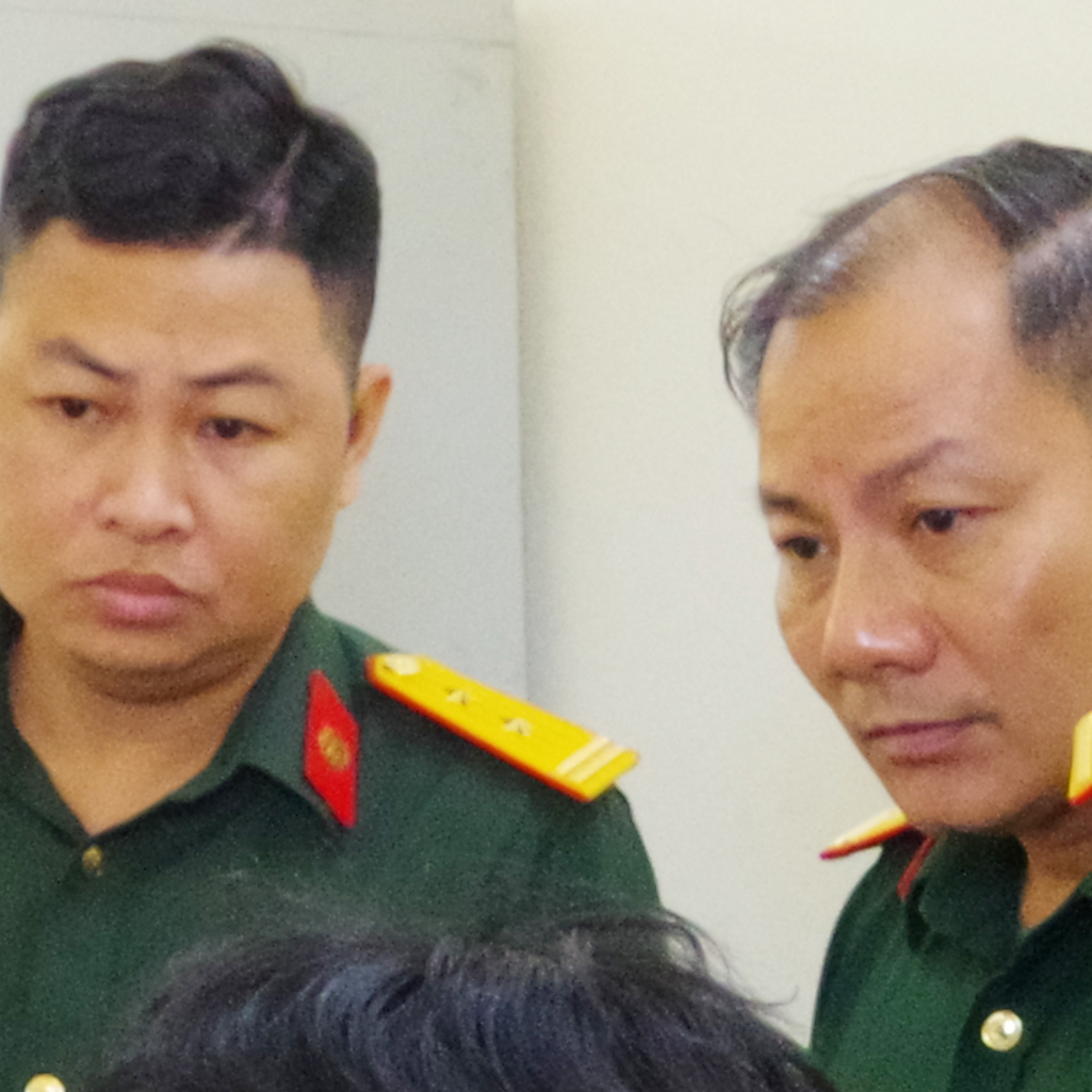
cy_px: 1718
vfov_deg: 9.3
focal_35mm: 183
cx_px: 1337
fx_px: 6531
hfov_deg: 9.4
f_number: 8
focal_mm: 18
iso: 3200
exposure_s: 1/60
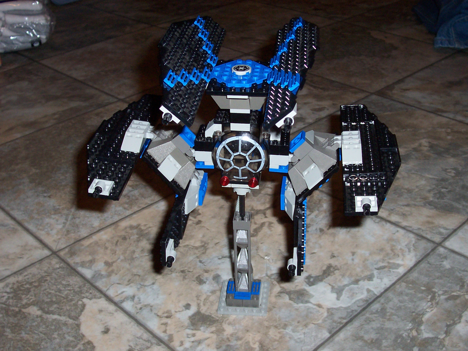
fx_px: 622
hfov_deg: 41.2
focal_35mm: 46
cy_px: 176
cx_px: 234
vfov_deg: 31.5
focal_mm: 7
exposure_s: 1/60
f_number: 3
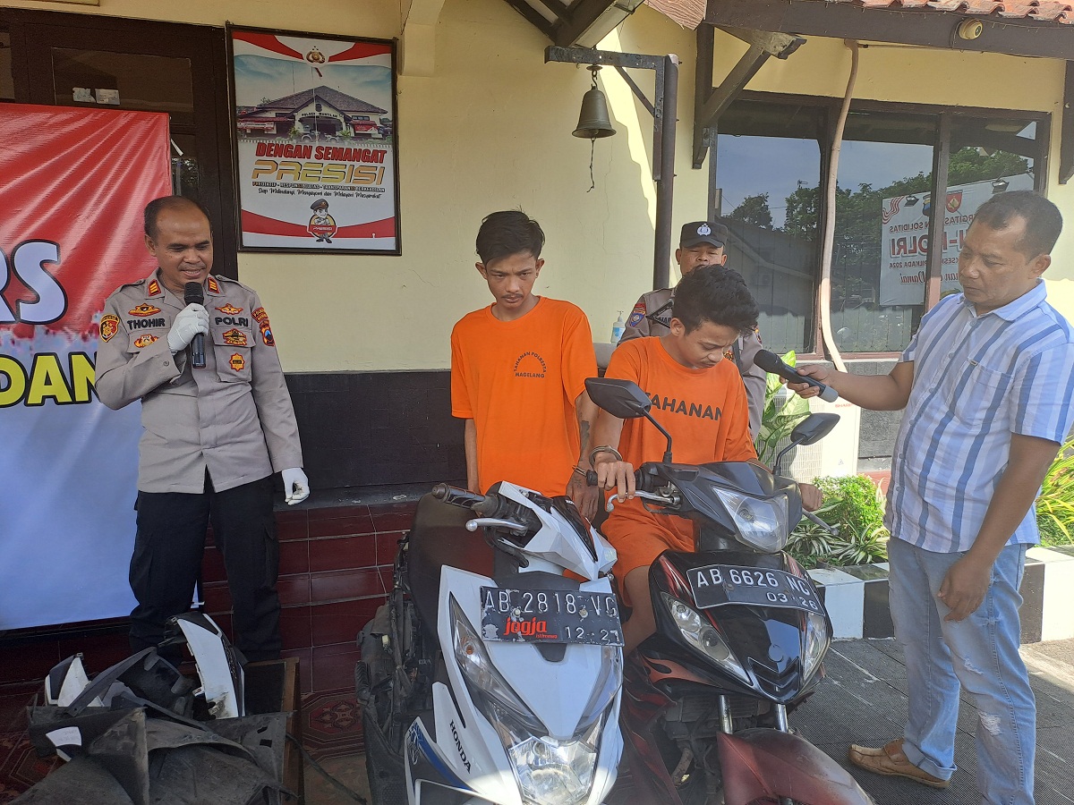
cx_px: 537
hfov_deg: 69.4
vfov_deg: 54.9
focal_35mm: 25
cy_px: 402
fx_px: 776
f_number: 1.8
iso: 32
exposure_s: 1/279
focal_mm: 4.65
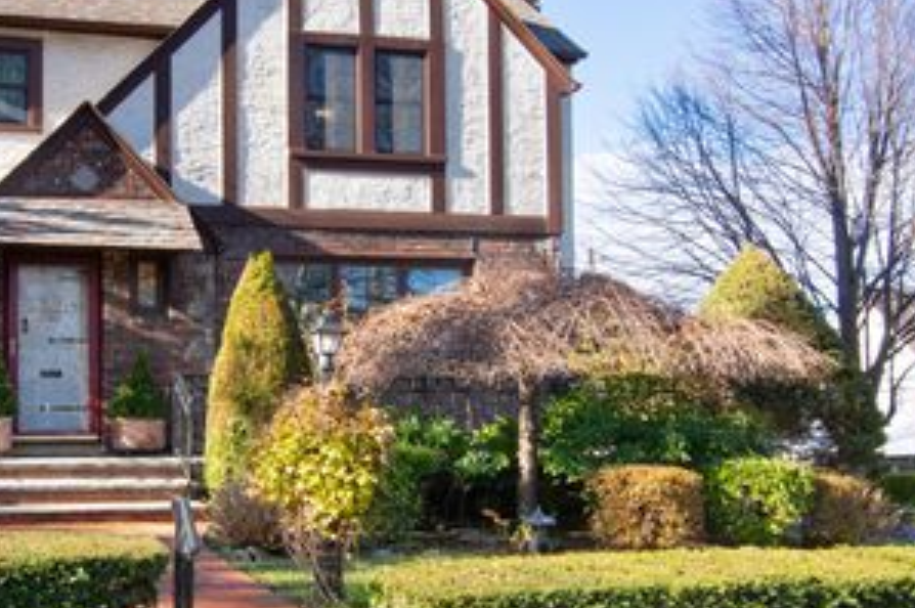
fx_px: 1088
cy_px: 272
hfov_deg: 43.8
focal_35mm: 43
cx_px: 206
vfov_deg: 31.2
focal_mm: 17
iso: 640
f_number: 11
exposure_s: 1/200
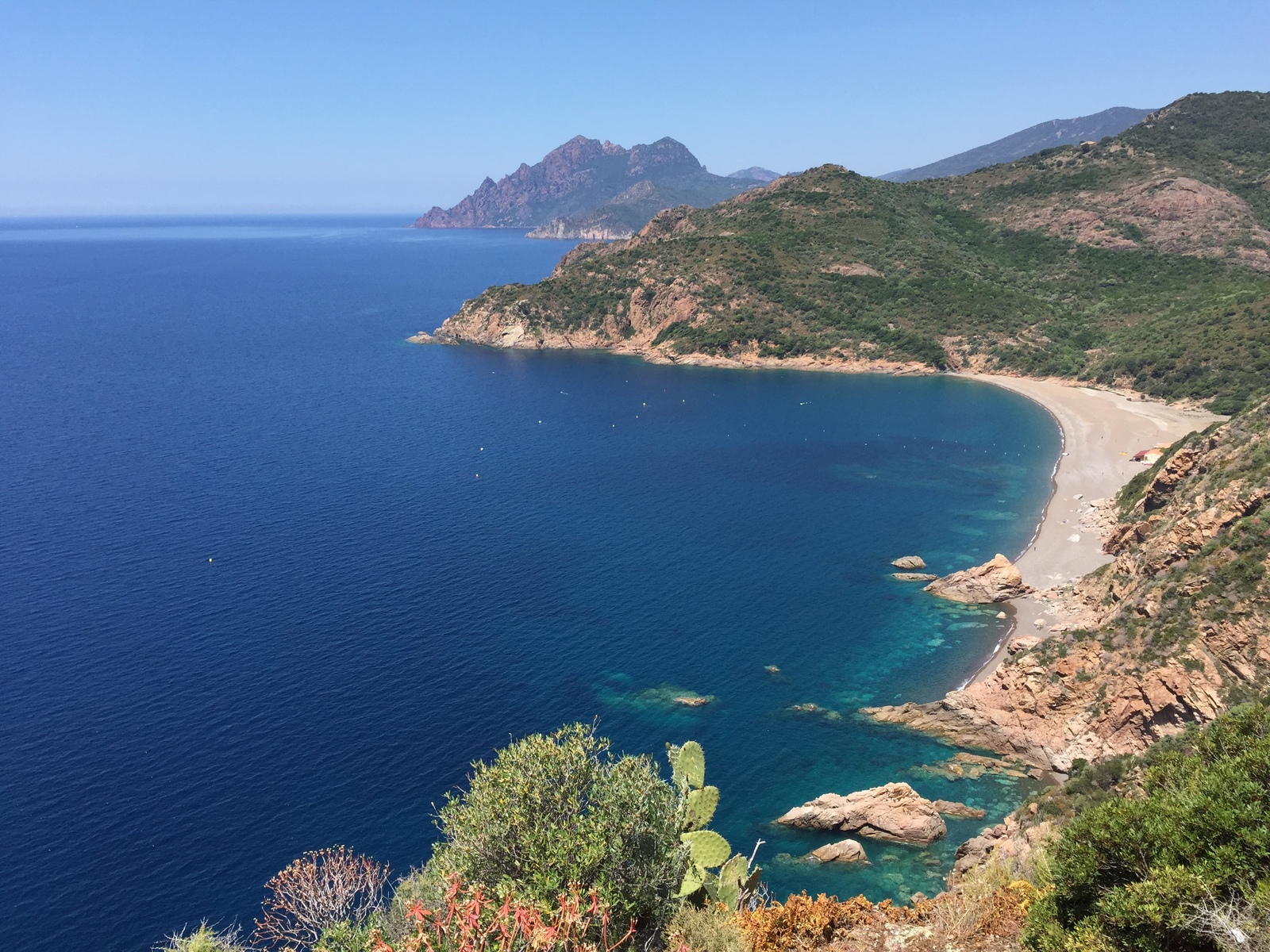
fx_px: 1064
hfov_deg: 61.7
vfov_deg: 48.2
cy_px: 476
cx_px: 635
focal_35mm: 29
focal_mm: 4.15
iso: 32
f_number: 2.2
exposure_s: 1/1721
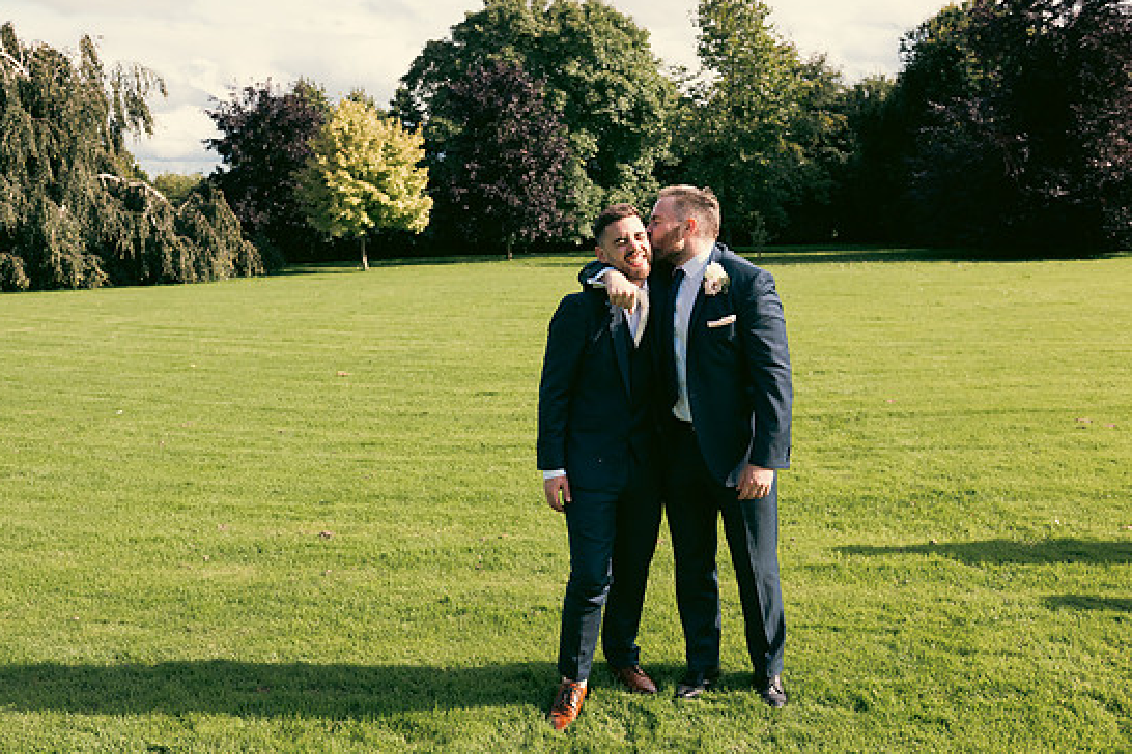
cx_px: 556
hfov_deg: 55.8
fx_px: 1069
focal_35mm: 34
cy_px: 374
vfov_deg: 38.9
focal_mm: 32
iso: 200
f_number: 5
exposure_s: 1/800
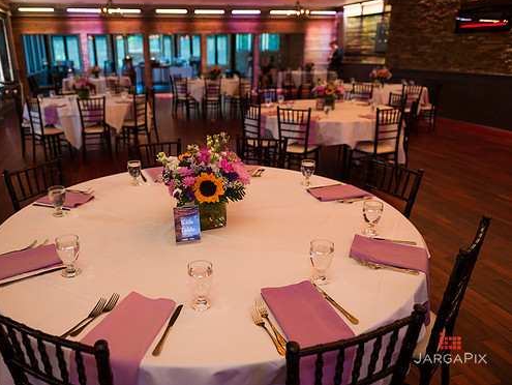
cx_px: 213
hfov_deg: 64.9
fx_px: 400
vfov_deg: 51.4
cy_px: 186
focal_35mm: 27
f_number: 3.2
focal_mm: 24
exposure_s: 1/100
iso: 1600
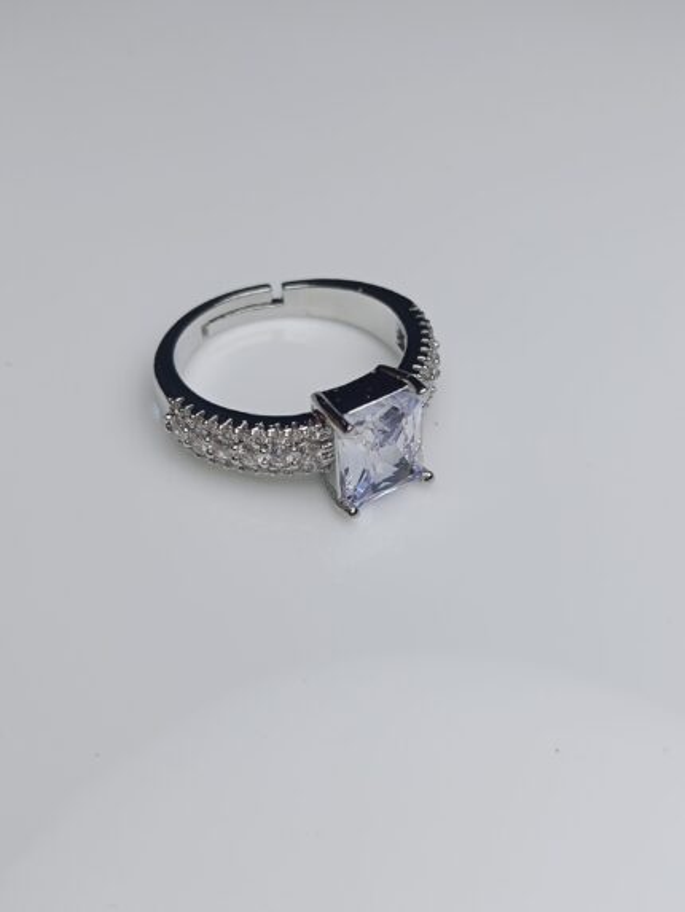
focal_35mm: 36
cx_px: 342
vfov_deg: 51.3
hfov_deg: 39.7
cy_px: 456
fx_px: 949
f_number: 1.8
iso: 50
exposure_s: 1/517
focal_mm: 3.98
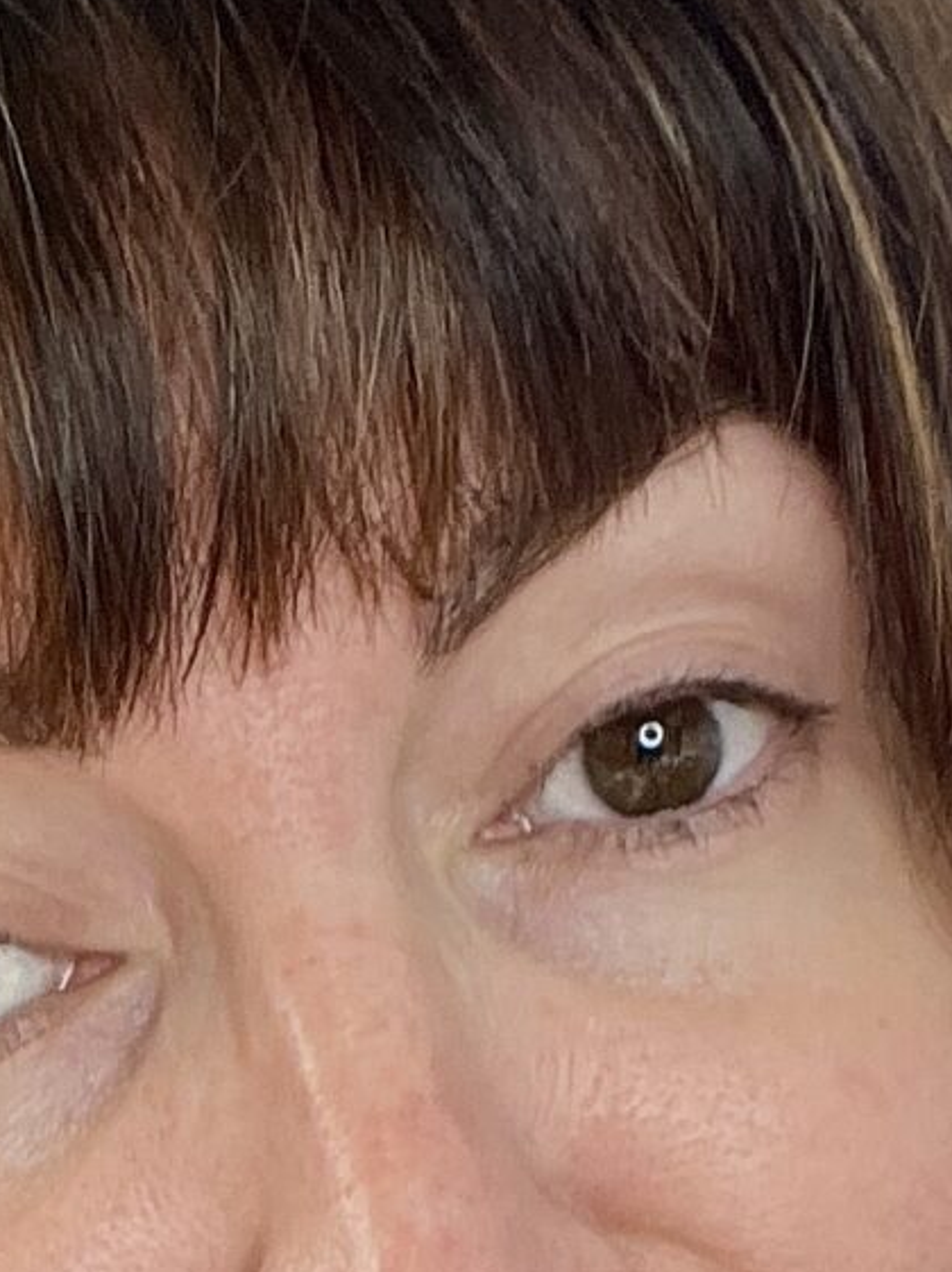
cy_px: 1721
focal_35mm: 137
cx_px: -100
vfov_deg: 13.8
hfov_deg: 10.7
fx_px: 5029
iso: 64
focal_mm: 2.71
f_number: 2.2
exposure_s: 1/60
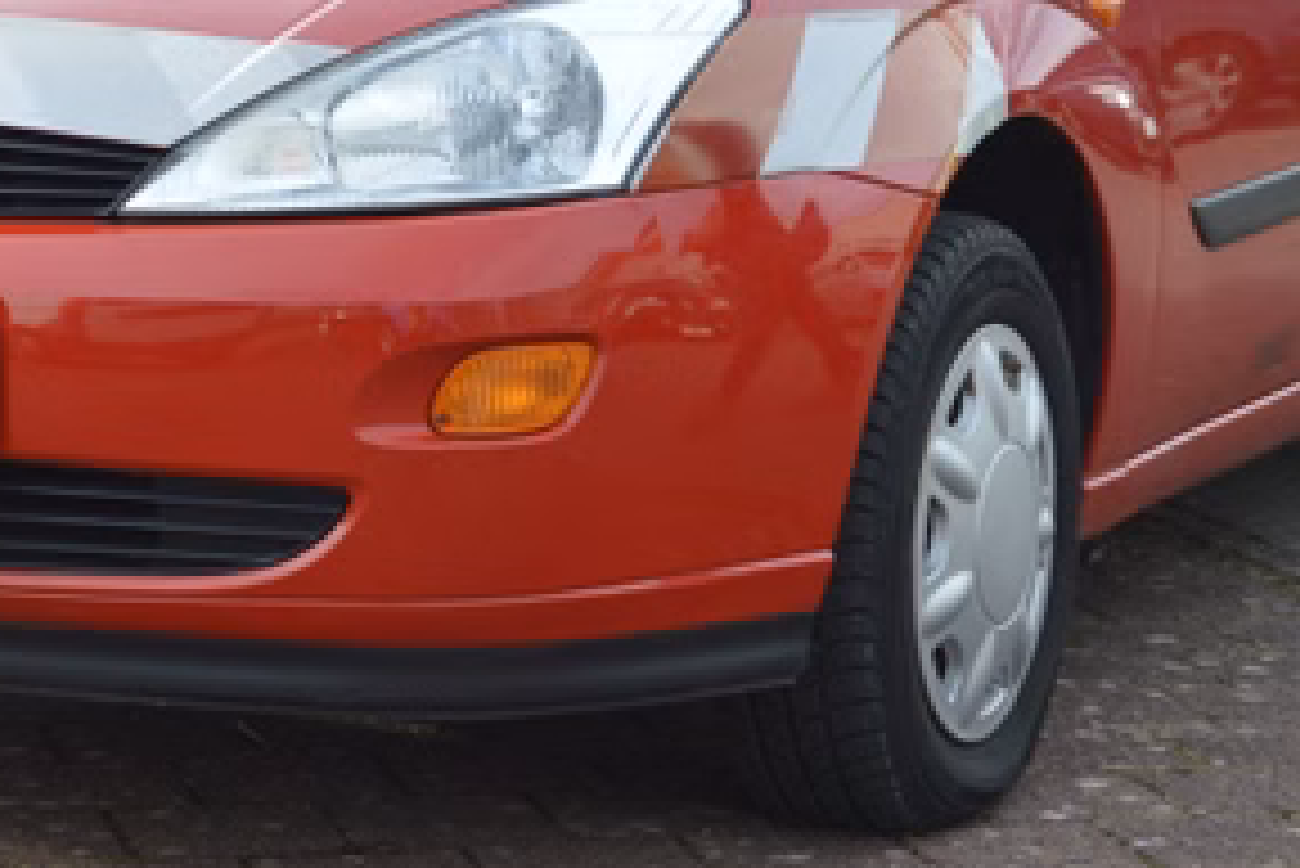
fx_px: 4195
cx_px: 454
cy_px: 274
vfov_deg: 11.8
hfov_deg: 17.6
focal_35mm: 116
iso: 140
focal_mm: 35
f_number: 5.6
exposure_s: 1/125
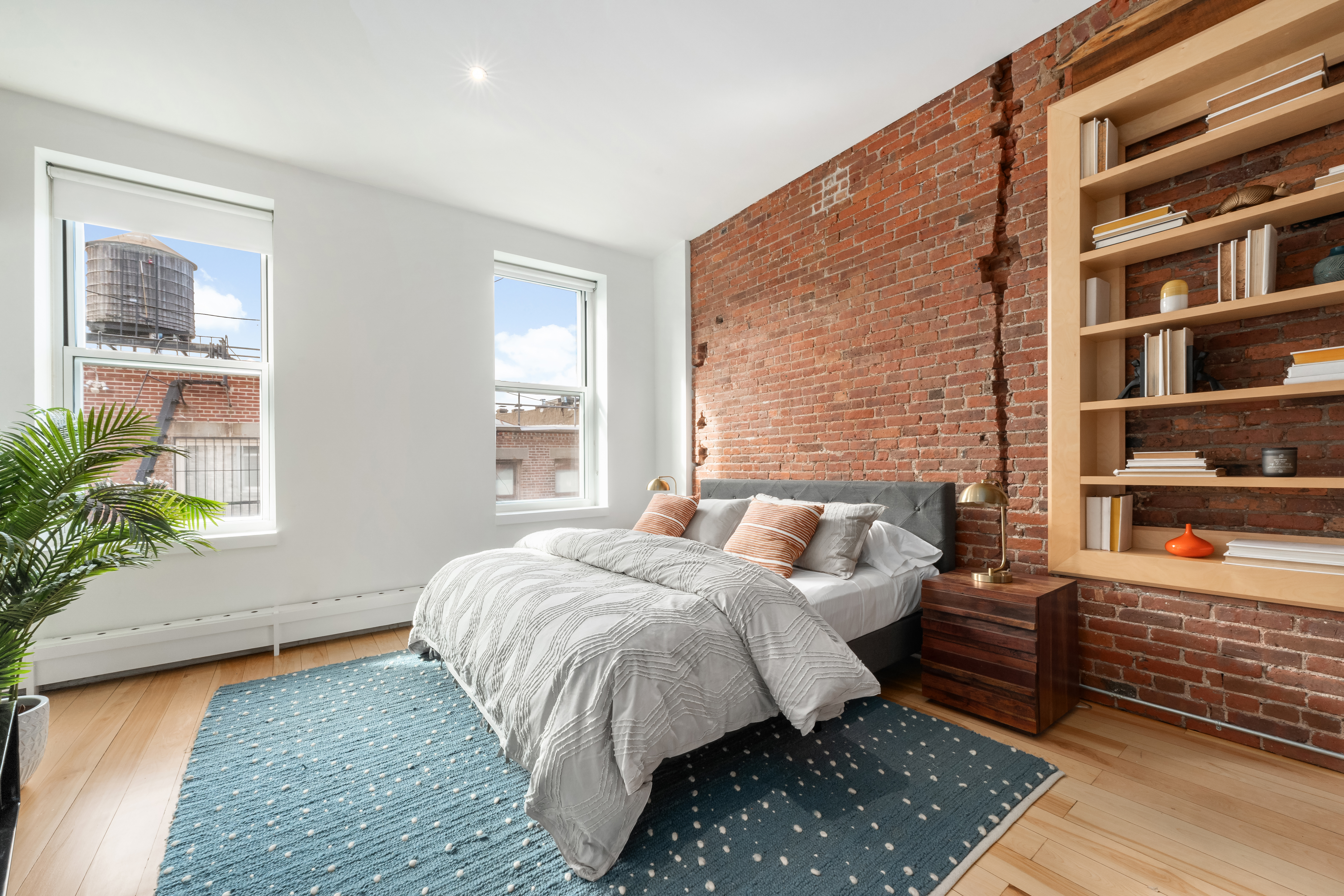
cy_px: 448
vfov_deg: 81.2
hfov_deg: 104.3
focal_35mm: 14
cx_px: 672
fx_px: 523
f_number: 16
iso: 500
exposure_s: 1/2
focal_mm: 14
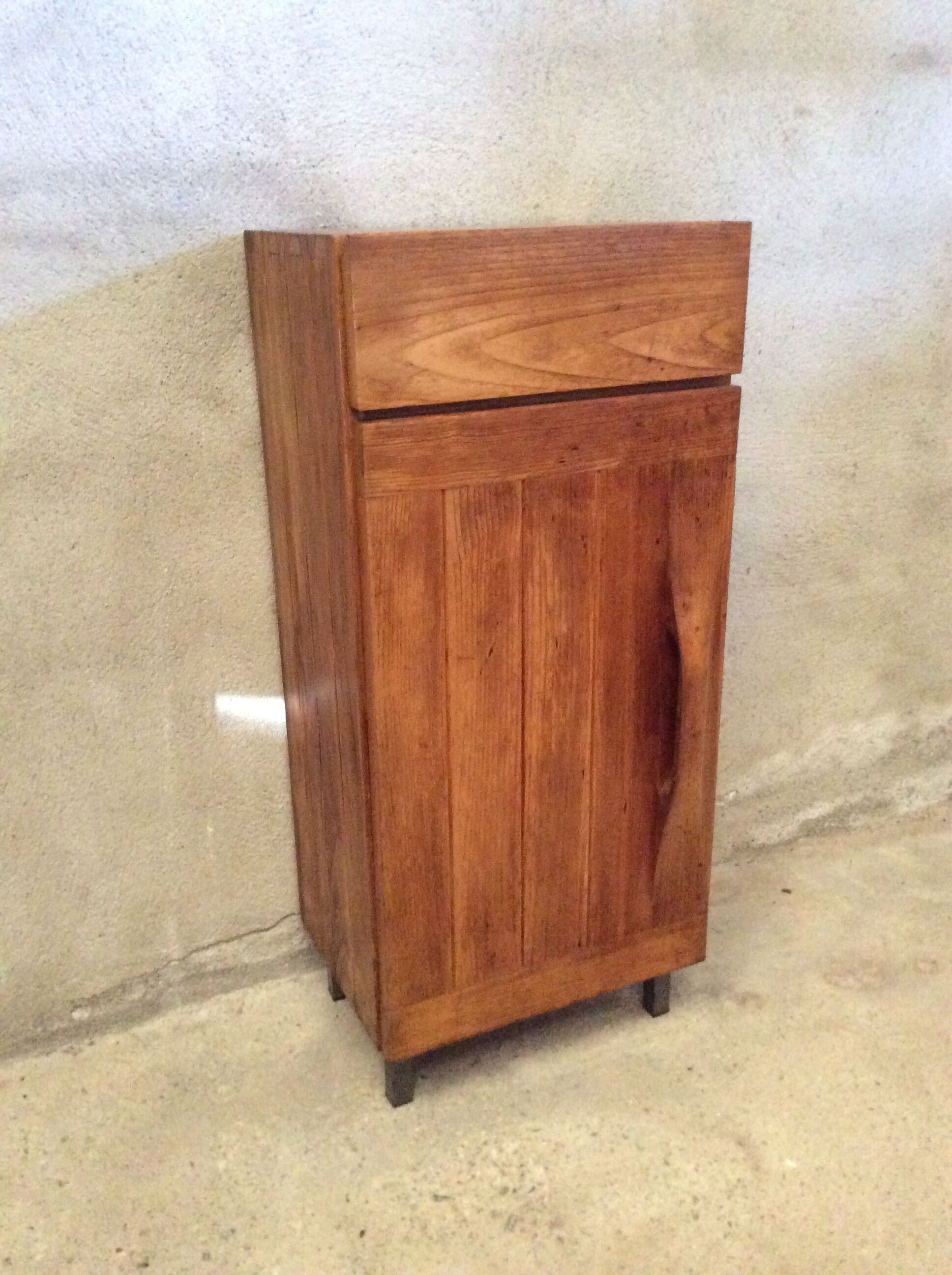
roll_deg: +2.7
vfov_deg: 56.9
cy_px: 638
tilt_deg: -20.0
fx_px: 1177
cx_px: 476
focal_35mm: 32
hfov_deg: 44.1
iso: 500
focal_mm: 3.3
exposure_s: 1/17
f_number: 2.4
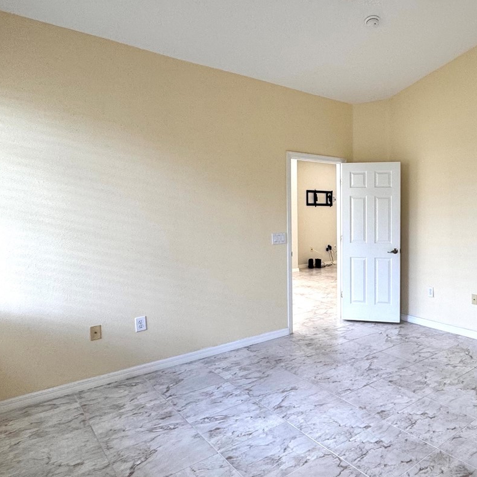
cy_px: 225
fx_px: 390
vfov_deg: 62.9
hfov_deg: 57.5
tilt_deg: -2.9
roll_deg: +0.1
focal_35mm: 25
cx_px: 391
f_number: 2.2
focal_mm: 2.22
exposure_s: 1/120
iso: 125
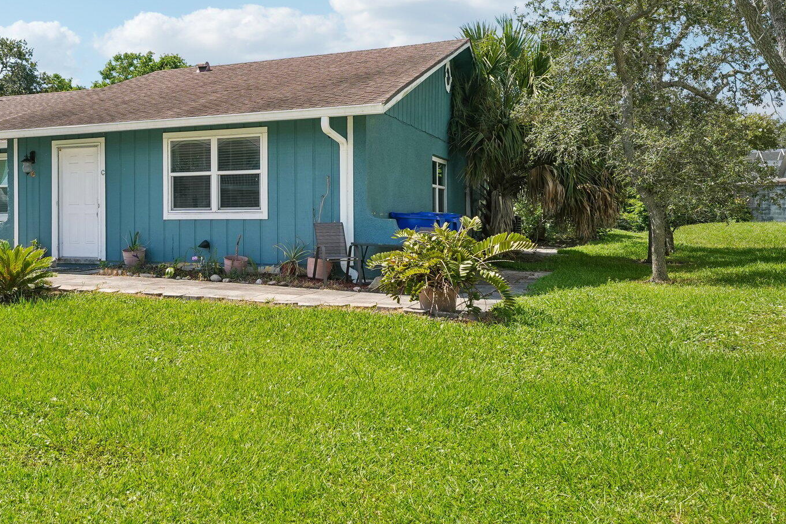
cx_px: 240
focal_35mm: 36
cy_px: 234
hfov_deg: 51.8
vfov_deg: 36.8
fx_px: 786
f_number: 8
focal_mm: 24
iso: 400
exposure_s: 1/400
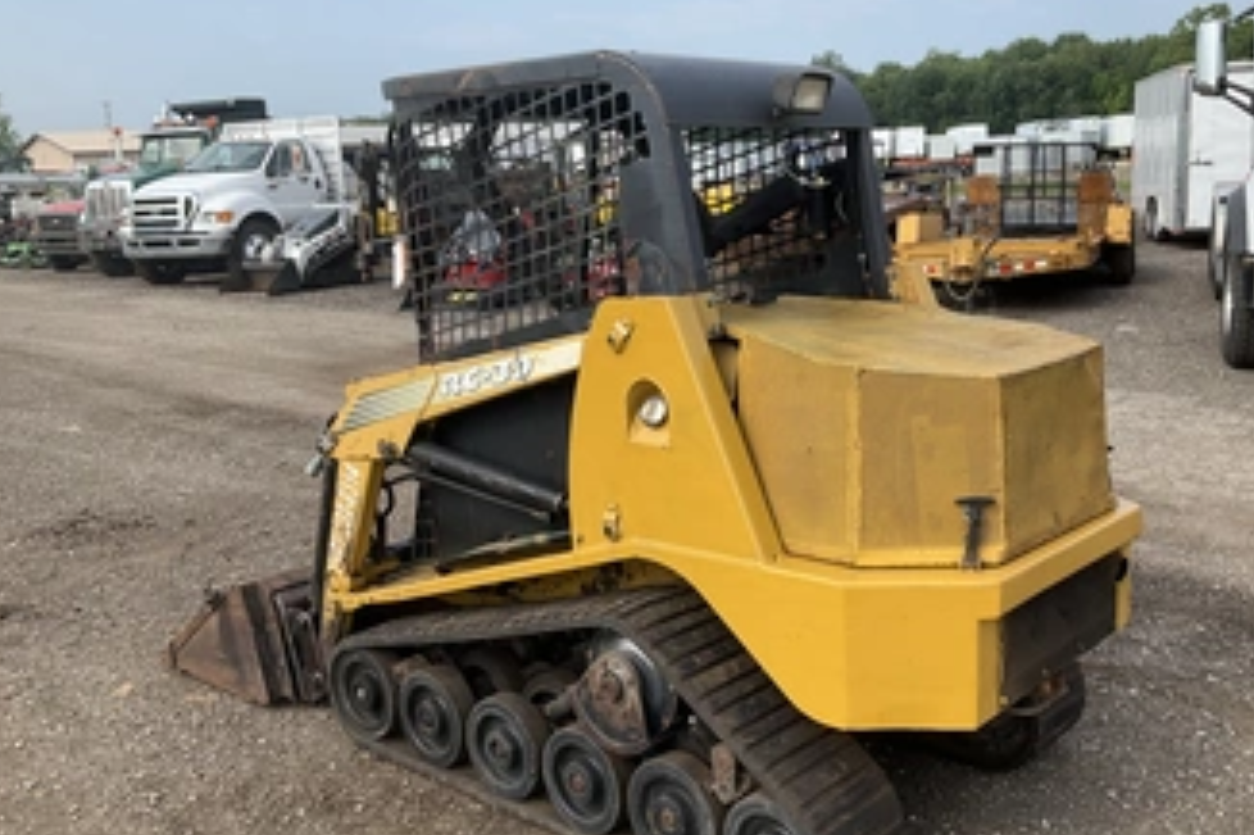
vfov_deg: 35.9
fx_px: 1288
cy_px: 427
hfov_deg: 51.6
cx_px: 739
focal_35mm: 37
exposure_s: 1/1055
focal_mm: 3
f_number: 1.8
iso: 25
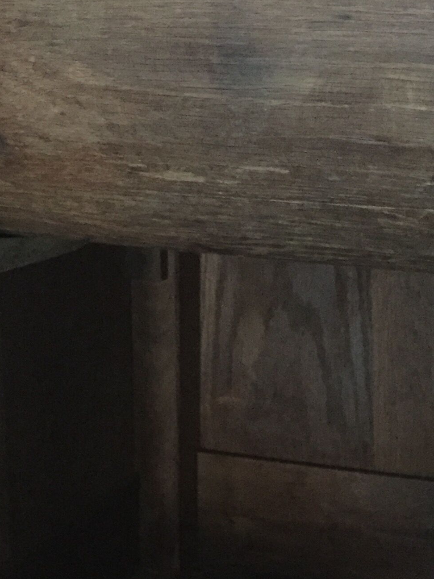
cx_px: 238
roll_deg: +0.4
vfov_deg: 26.6
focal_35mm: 73
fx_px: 1221
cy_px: 376
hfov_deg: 20.2
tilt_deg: -13.9
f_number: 2.2
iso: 400
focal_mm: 4.15
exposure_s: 1/17
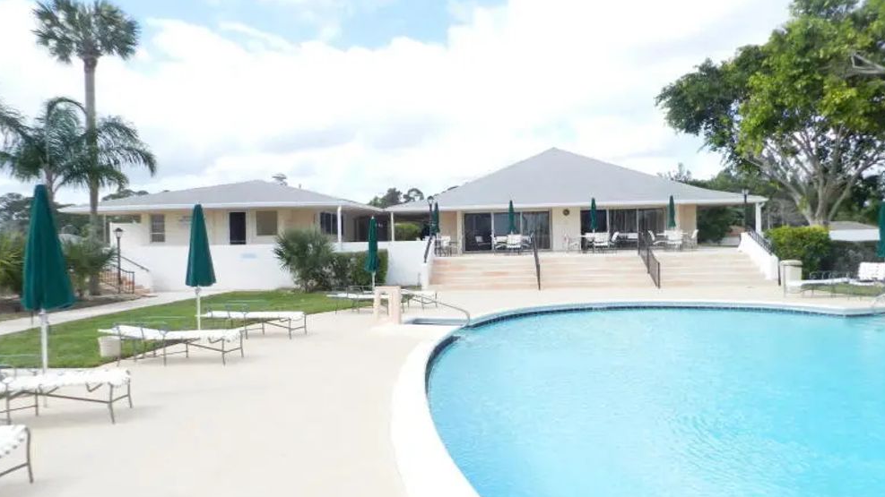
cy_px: 243
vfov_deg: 44.4
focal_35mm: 26
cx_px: 451
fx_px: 610
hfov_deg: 71.9
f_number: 3.4
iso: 160
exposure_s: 1/1000
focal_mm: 4
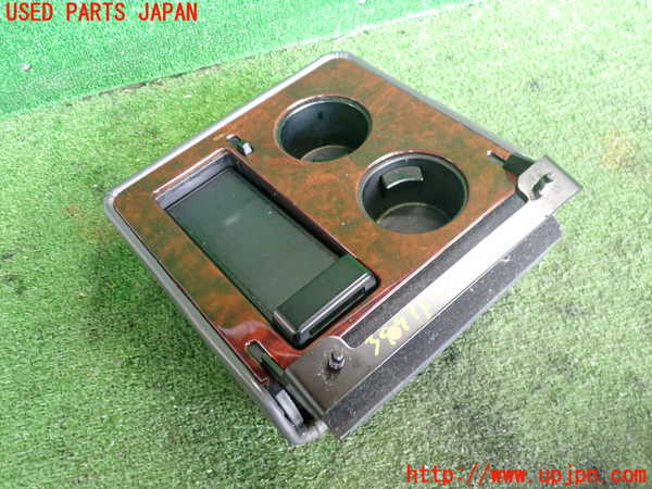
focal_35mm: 30
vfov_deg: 46.8
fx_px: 565
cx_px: 326
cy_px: 244
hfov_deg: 60.0
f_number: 2.3
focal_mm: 5.4
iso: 640
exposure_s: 1/40
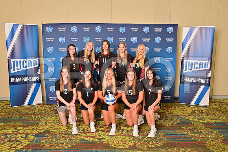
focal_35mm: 32
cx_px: 114
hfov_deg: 59.5
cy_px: 76
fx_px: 199
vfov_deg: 41.7
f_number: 10
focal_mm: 31.5
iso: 400
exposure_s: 1/125
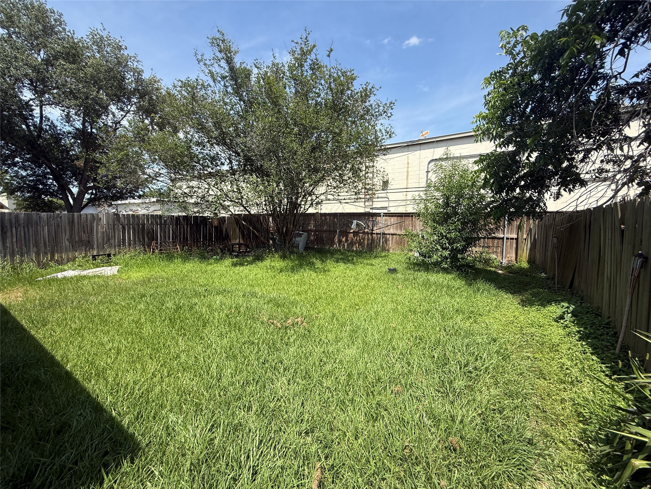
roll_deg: -1.2
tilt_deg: -3.8
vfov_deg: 85.7
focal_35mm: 14
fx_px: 263
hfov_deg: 102.1
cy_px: 244
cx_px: 326
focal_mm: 2.22
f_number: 2.2
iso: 50
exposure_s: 1/1087
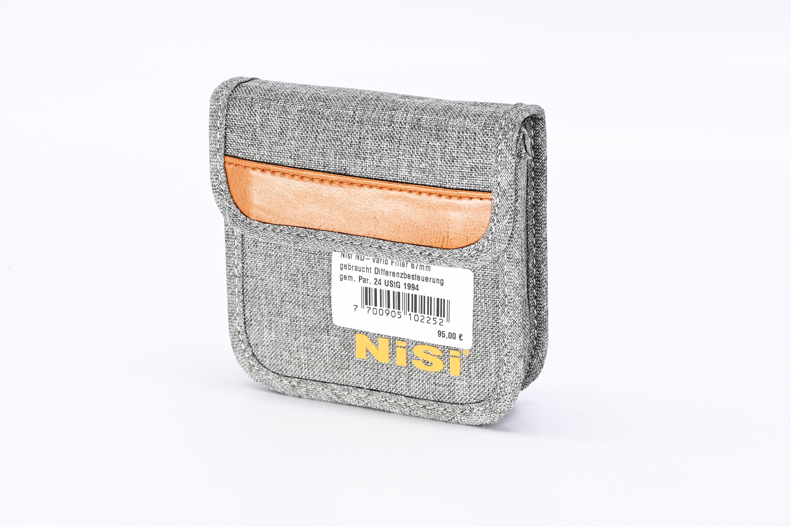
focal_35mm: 75
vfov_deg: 18.2
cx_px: 396
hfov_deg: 27.0
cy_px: 264
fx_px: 1648
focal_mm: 50
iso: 500
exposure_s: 1/200
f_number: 9
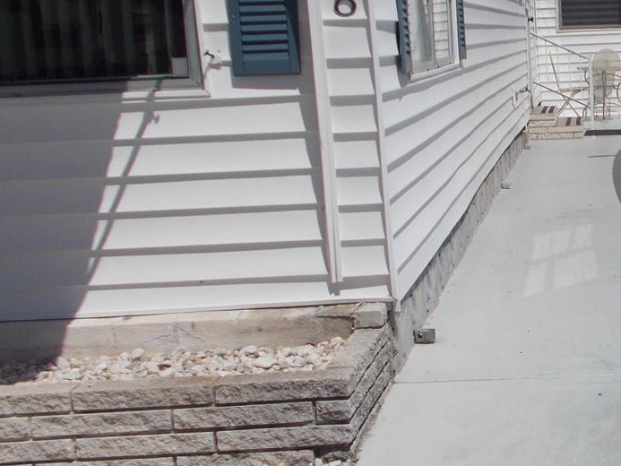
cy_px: 168
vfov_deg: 24.3
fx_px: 1077
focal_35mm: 60
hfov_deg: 29.8
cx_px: 634
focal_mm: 4.6
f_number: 8
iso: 80
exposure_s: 1/500
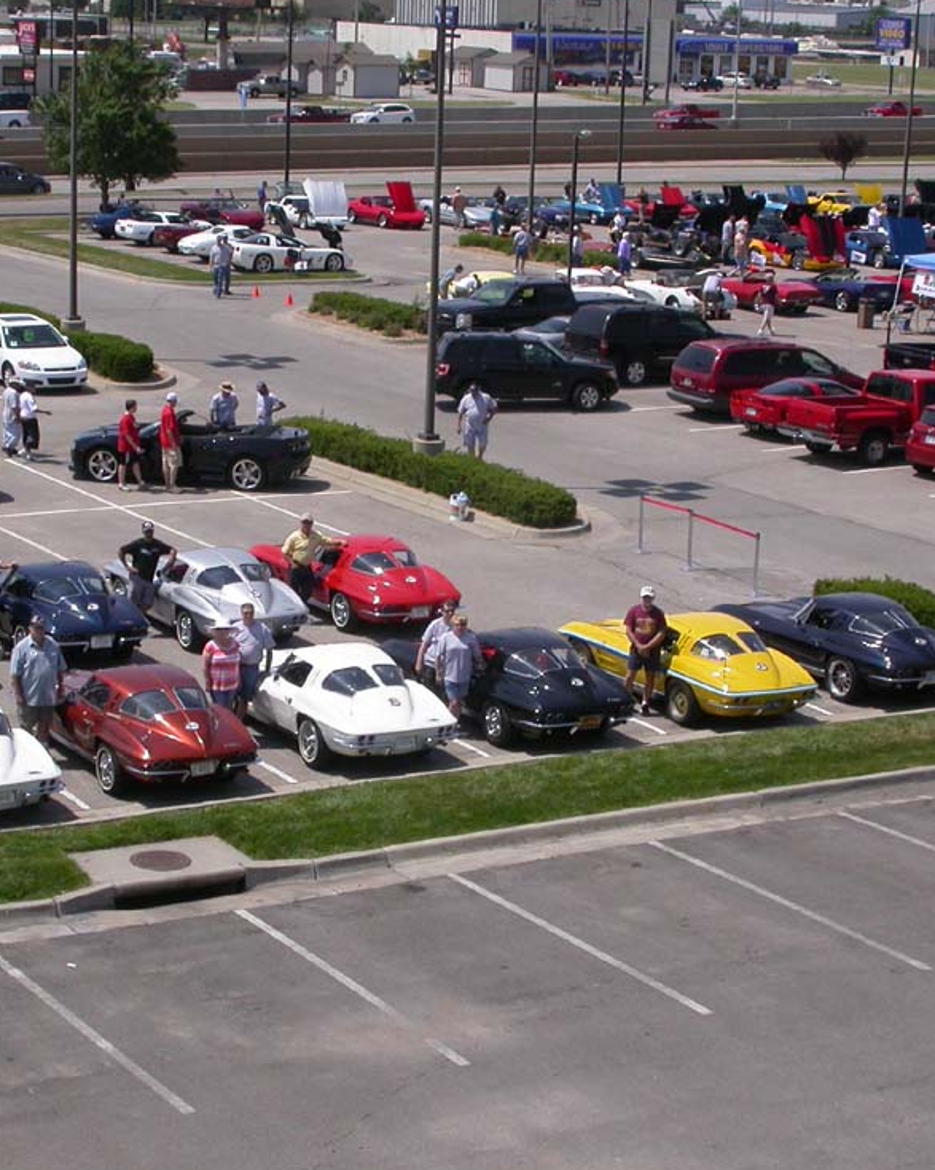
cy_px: 604
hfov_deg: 19.4
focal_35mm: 79
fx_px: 2733
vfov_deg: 24.1
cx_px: 358
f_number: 6.9
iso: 100
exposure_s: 1/542
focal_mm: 12
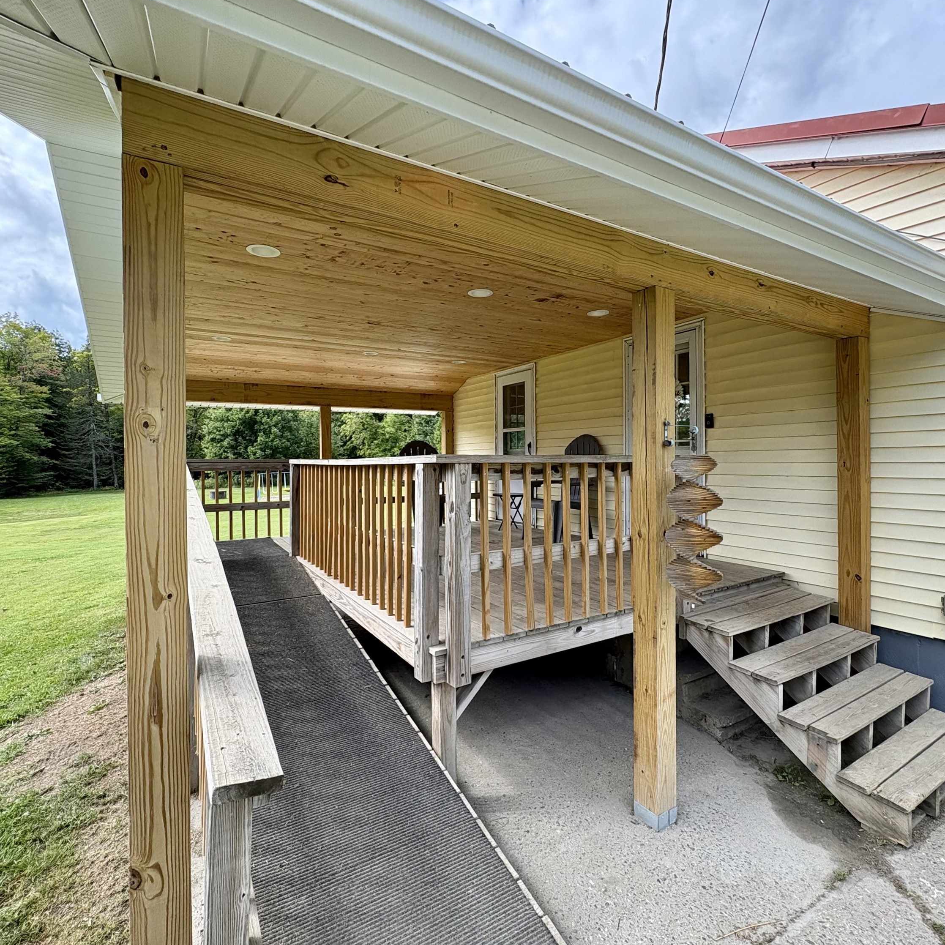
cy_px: 461
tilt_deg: +1.5
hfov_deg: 84.0
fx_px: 525
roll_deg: +0.7
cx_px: 480
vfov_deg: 84.0
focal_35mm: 17
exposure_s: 1/335
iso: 40
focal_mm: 2.22
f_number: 2.2
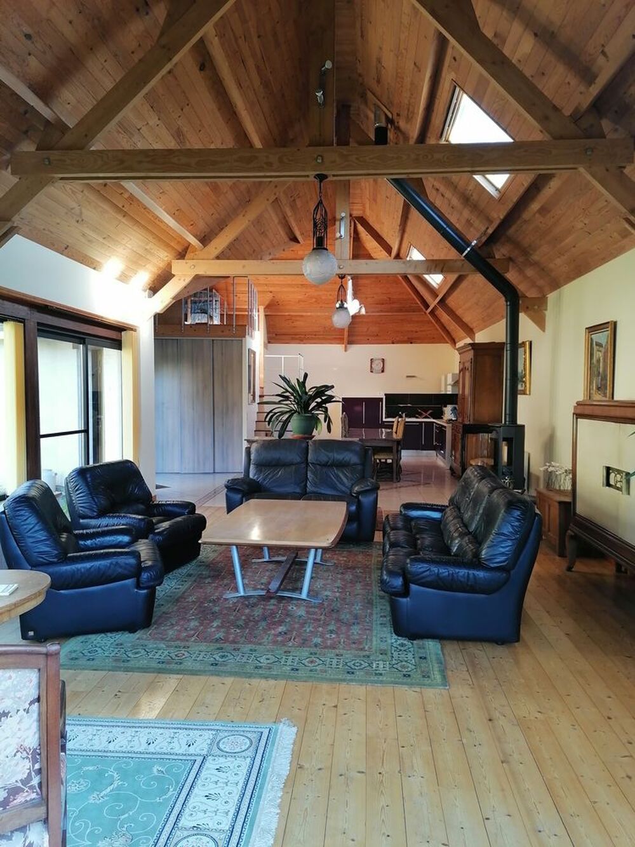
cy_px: 424
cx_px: 318
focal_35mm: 27
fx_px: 660
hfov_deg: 51.4
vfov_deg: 65.3
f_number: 1.8
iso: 100
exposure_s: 1/33.3
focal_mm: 5.3
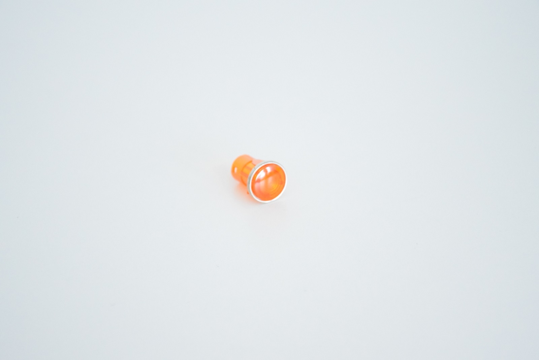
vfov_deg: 19.0
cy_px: 180
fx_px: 1079
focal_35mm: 72
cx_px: 270
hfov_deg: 28.1
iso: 6400
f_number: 4.8
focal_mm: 48
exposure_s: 1/320
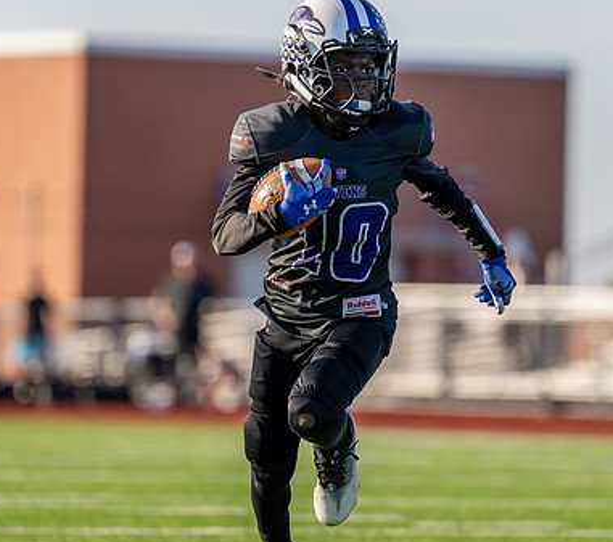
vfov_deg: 3.3
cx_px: 343
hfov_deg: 3.7
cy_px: 261
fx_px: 9400
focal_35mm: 497
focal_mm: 200
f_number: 2.8
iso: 100
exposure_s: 1/1250
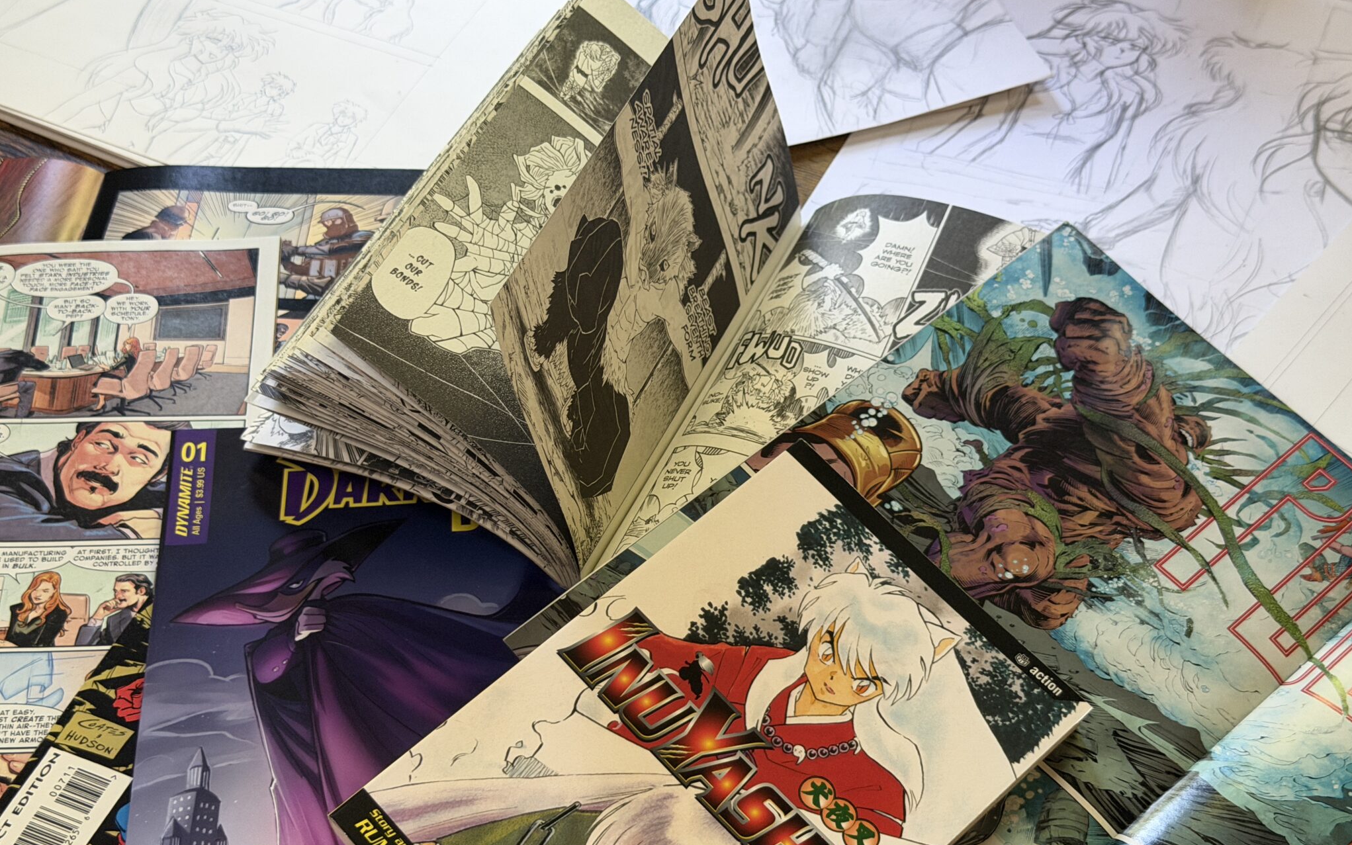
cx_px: 677
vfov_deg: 25.3
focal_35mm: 51
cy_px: 452
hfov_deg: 39.6
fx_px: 1879
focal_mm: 6.76
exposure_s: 1/44
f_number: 1.78
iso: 250
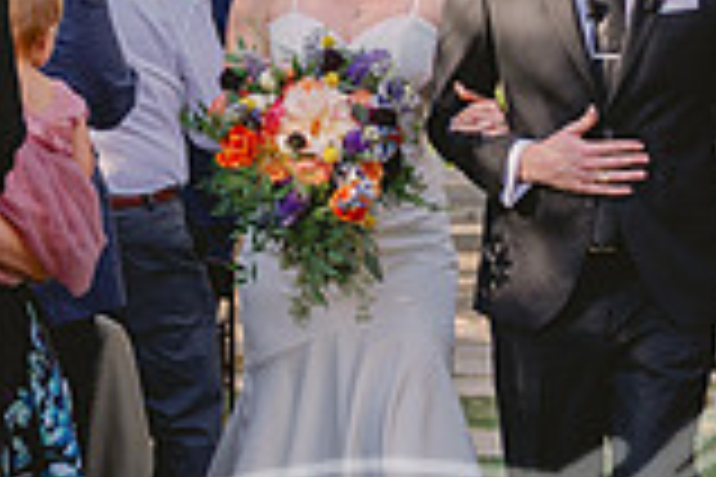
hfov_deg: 12.2
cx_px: 540
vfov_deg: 8.2
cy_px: 130
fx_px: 3341
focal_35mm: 168
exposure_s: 1/400
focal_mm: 46
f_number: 2.8
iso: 100
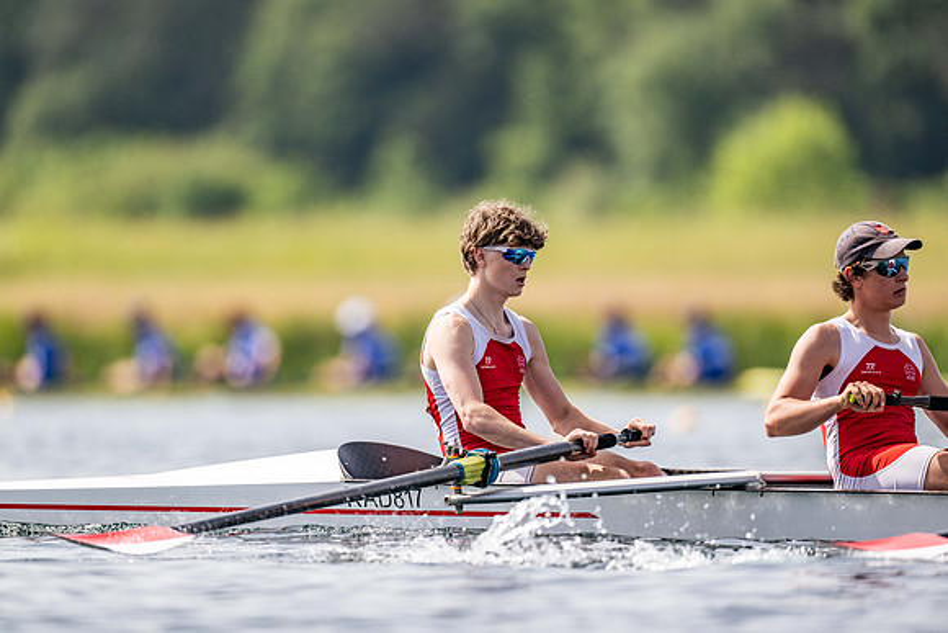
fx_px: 15803
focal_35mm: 600
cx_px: 474
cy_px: 316
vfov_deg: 2.3
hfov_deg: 3.4
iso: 180
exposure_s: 1/2500
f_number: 4
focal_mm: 600
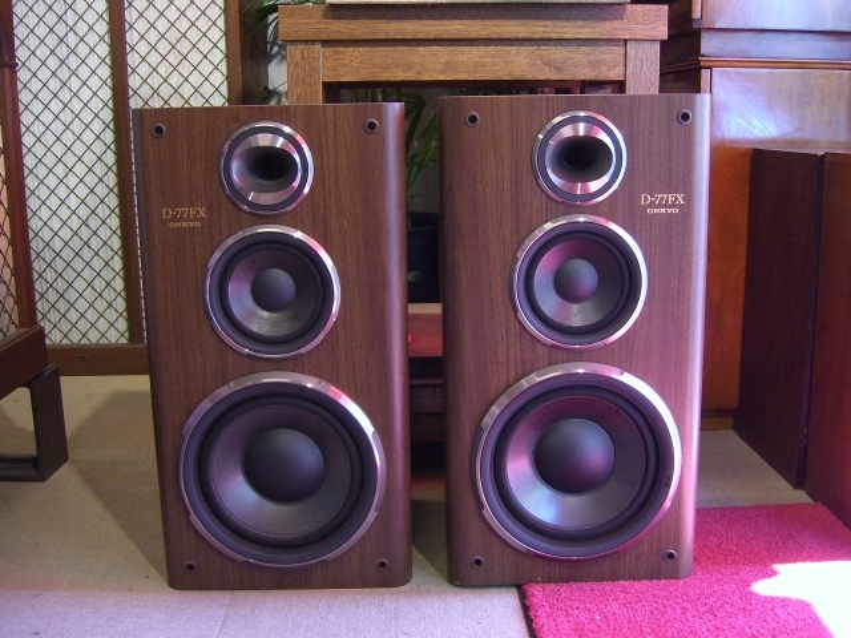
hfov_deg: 49.0
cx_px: 426
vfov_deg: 37.7
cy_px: 319
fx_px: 934
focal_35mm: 38
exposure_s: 1/50
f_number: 2.8
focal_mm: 7.9
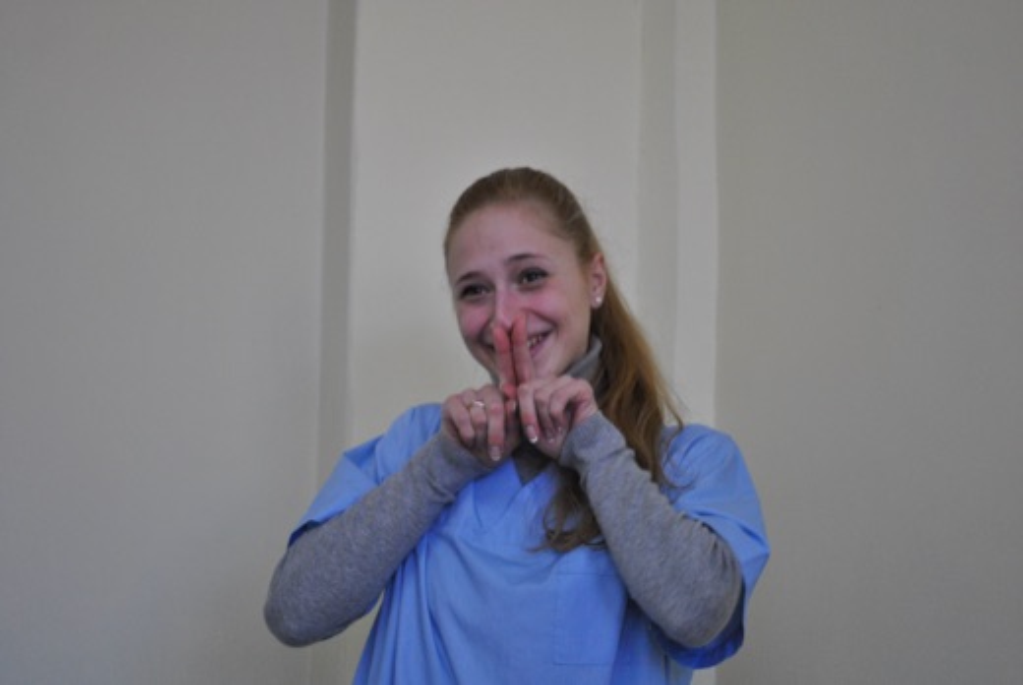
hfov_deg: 24.6
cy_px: 342
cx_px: 512
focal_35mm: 82
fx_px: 2347
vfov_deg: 16.6
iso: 800
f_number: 5.6
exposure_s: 1/50
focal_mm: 55
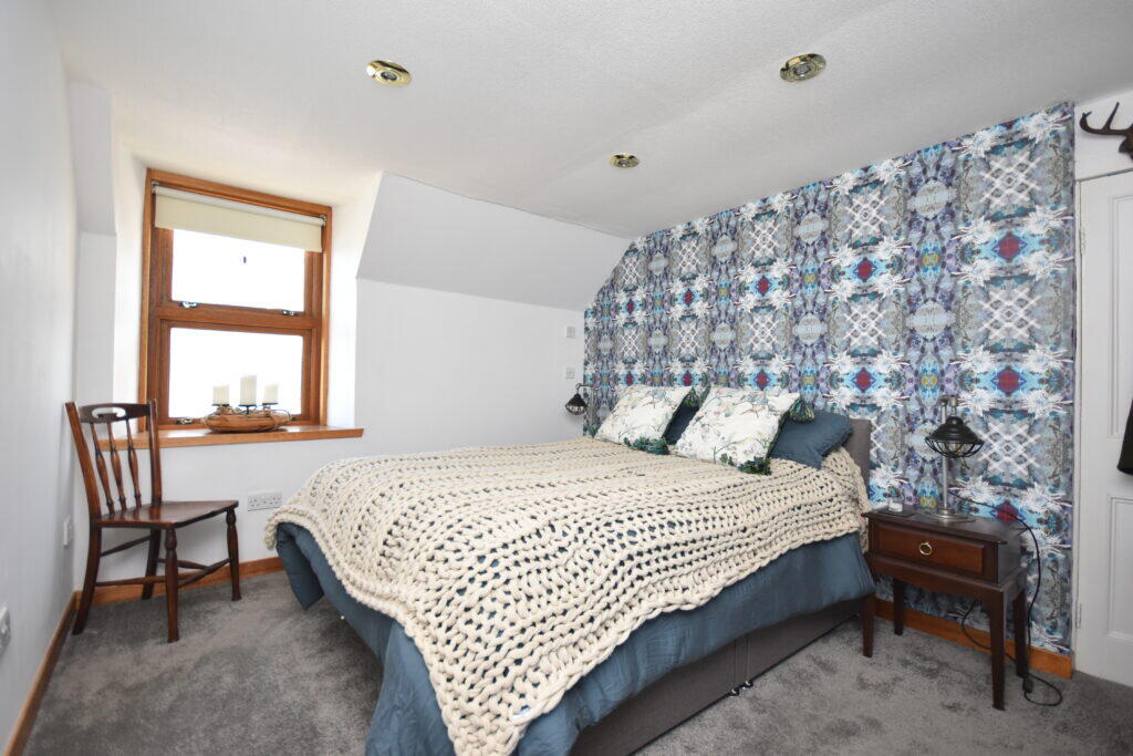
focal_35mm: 15
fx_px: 472
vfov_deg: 77.3
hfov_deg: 100.4
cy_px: 378
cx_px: 566
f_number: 4
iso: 500
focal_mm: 10
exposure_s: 1/60
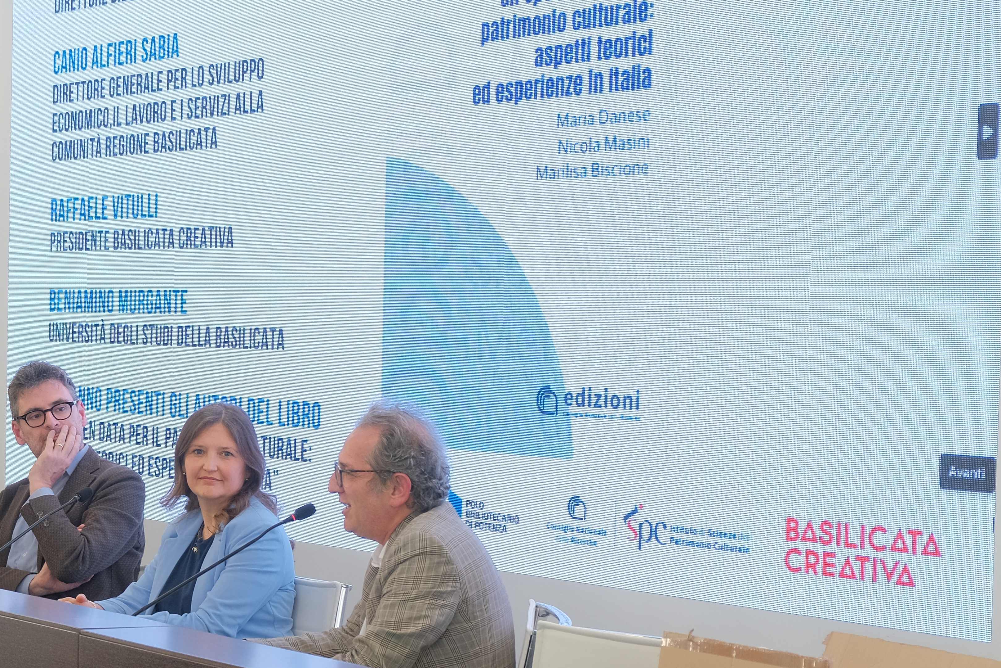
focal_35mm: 87
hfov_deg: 22.7
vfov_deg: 15.7
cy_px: 421
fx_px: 2419
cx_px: 79
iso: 640
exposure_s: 1/100
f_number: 3.6
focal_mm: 30.2
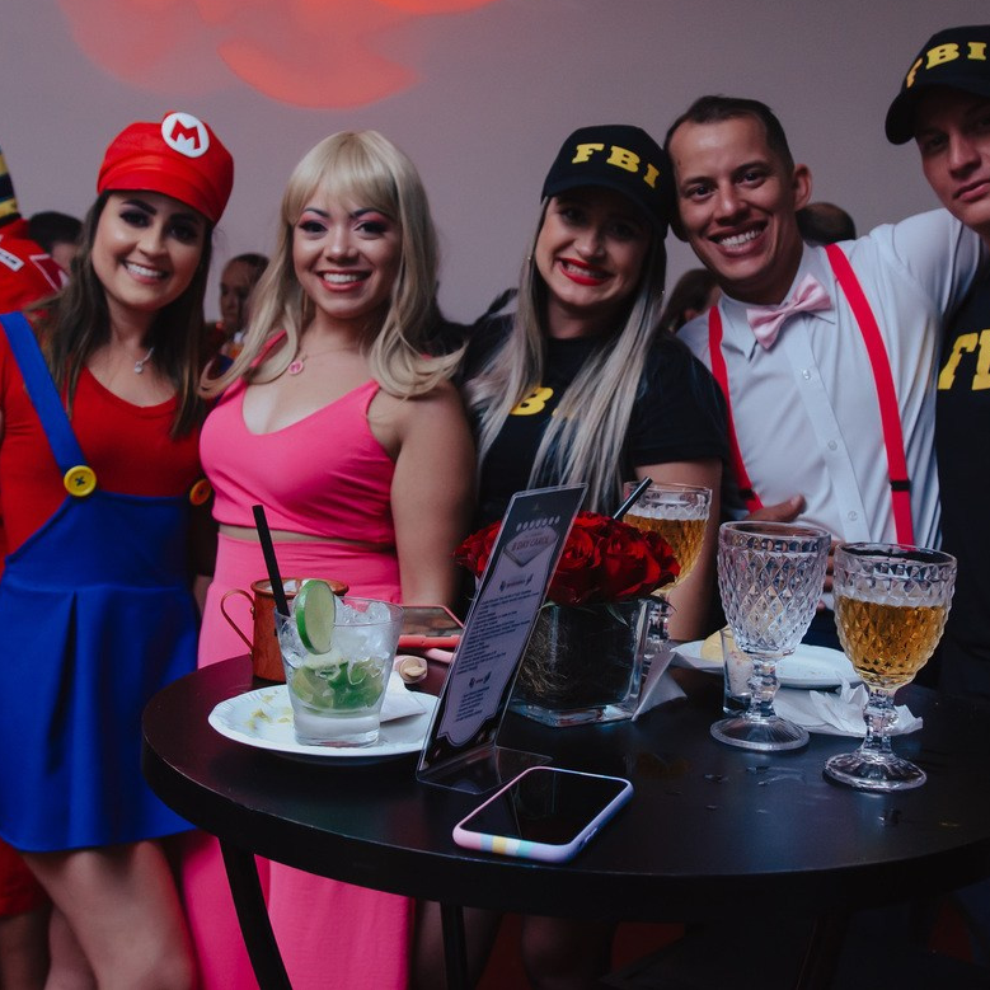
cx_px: 567
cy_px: 437
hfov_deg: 35.3
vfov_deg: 35.3
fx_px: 1553
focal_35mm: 48
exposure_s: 1/60
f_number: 2.8
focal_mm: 20
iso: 500
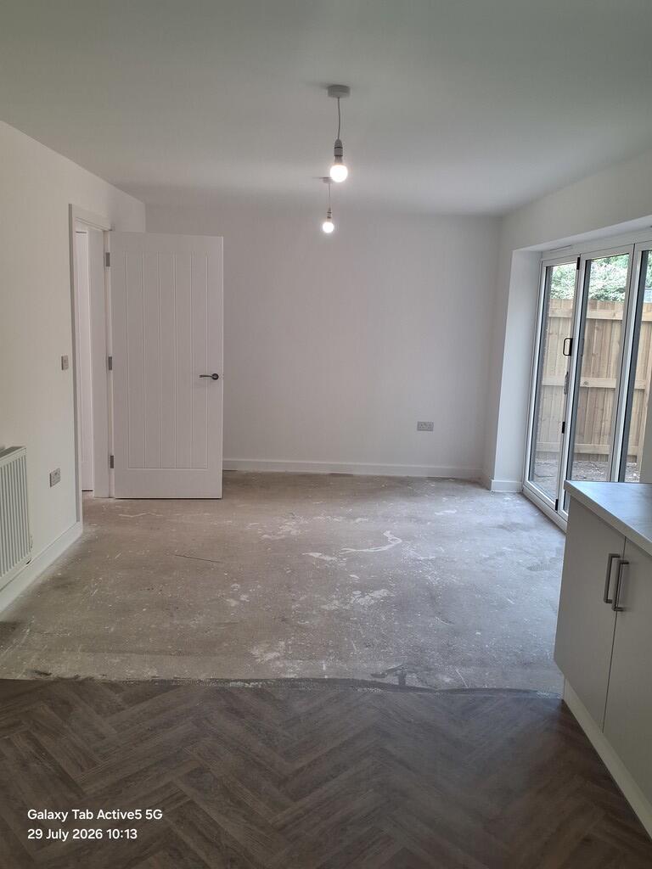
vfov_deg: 65.3
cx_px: 326
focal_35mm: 27
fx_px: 678
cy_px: 434
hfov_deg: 51.4
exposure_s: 1/100
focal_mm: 3.58
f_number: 1.9
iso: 50
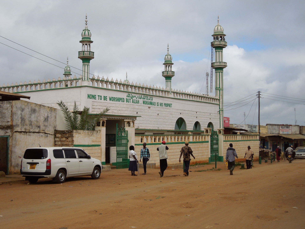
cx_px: 152
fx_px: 423
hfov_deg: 39.7
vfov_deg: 30.3
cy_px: 114
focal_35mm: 48
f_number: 8
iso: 100
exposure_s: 1/320
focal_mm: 8.7
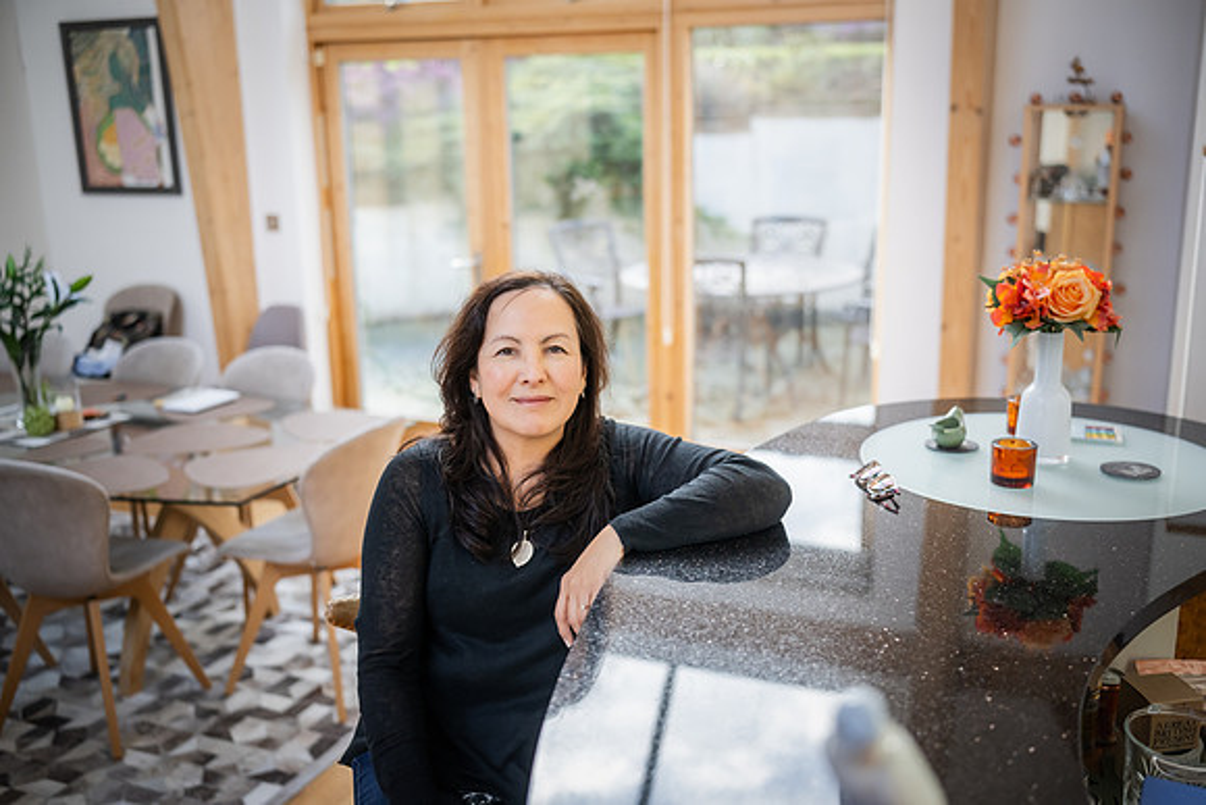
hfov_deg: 54.4
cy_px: 402
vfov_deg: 37.9
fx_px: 1173
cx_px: 603
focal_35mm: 35
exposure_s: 1/800
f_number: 2
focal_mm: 35
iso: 1000
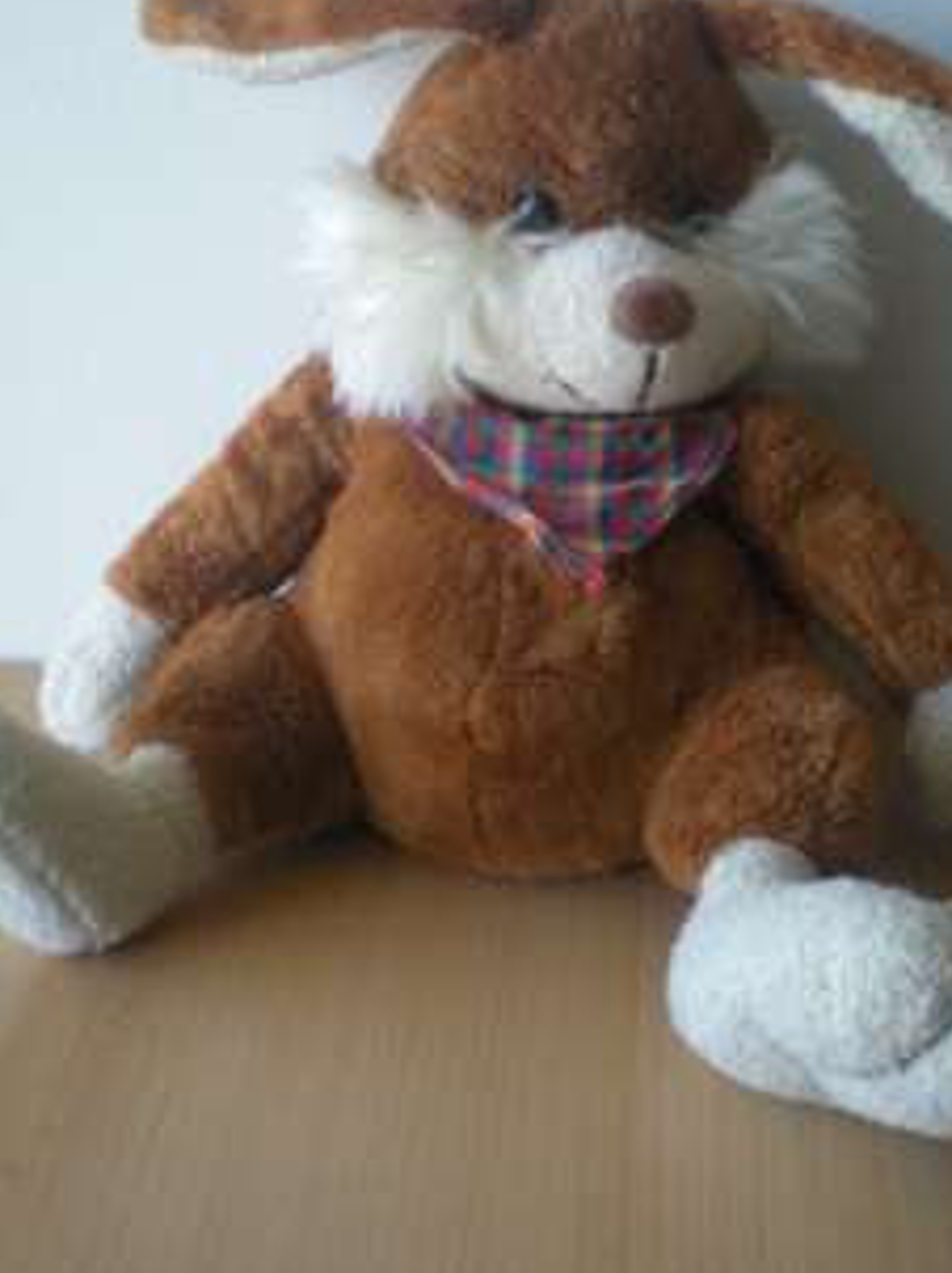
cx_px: 543
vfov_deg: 38.9
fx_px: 1799
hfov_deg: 29.6
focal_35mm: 49
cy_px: 632
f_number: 3.1
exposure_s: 1/60.4
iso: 145
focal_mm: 6.3
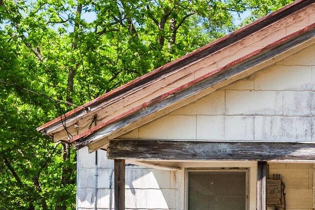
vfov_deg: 14.4
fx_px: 831
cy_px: 146
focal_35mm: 95
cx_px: 398
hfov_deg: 19.9
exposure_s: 1/400
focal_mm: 29
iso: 400
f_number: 10
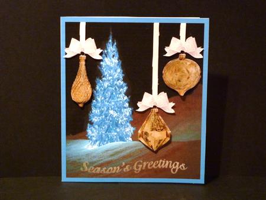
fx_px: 600
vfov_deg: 18.9
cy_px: 100
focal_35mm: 78
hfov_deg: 25.0
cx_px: 133
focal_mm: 12.8
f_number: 4.2
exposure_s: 1/8
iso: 400
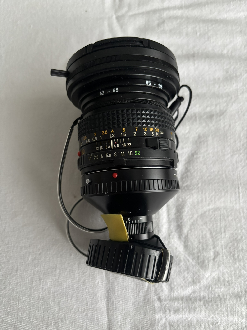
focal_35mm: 26
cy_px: 165
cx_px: 124
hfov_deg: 53.1
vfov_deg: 67.3
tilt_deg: -77.4
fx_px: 247
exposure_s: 1/49
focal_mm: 5.96
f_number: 1.6
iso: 500
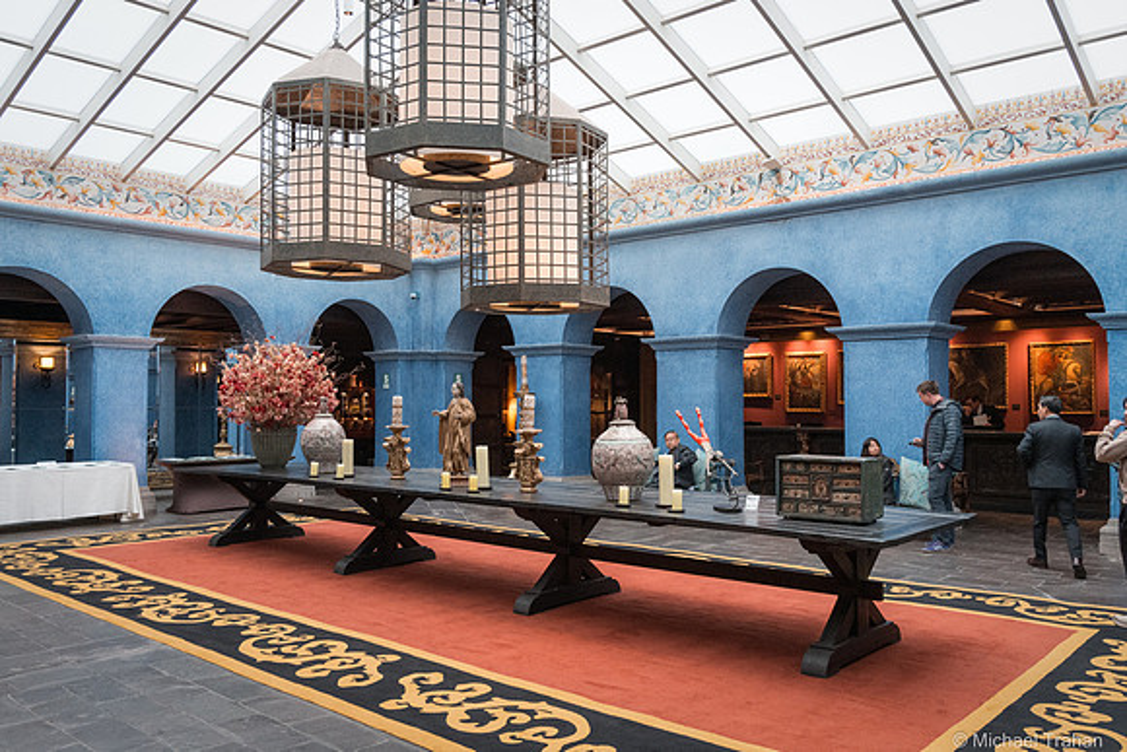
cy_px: 376
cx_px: 564
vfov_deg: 45.7
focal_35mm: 28
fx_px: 892
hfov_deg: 64.5
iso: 4000
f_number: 8
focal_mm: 28
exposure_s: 1/125
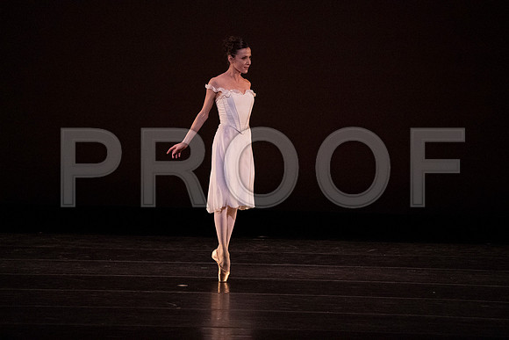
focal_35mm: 394
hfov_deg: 5.2
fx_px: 5572
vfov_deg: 3.5
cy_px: 170
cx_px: 254
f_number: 5.6
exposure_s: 1/400
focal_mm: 394
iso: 20000
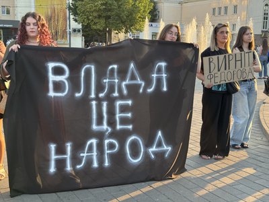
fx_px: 373
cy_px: 101
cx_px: 134
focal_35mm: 48
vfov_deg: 30.3
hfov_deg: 39.7
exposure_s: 1/354
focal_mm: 6.76
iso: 64
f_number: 1.78
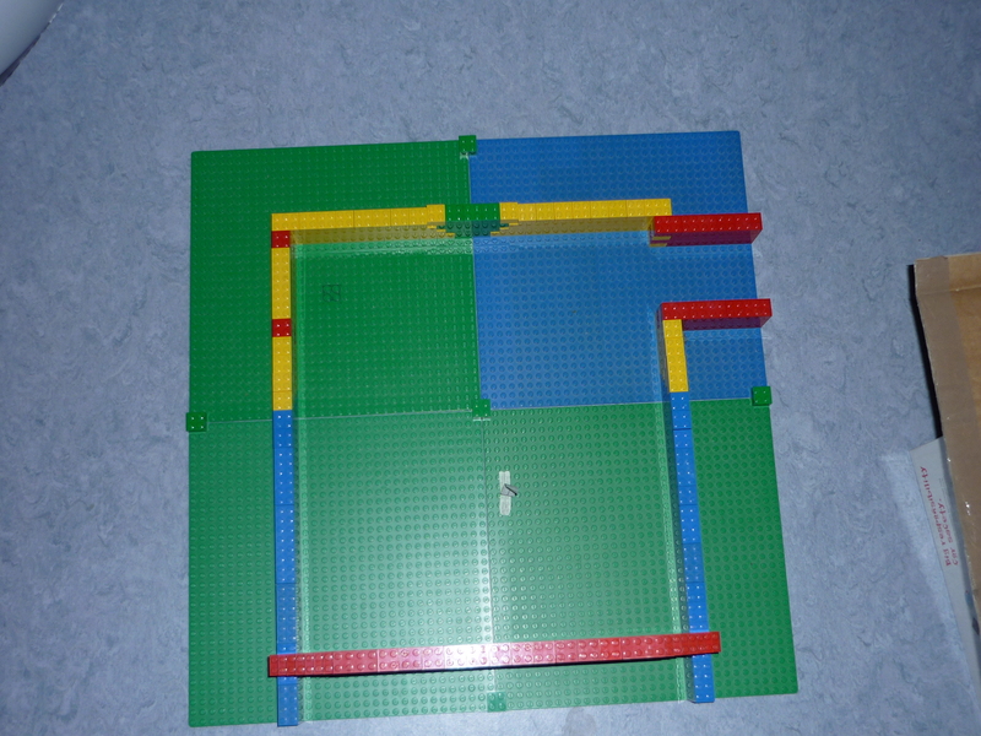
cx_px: 490
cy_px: 368
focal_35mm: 38
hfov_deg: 49.0
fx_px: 1077
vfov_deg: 37.7
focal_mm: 6.3
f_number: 2.9
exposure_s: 1/30
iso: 100
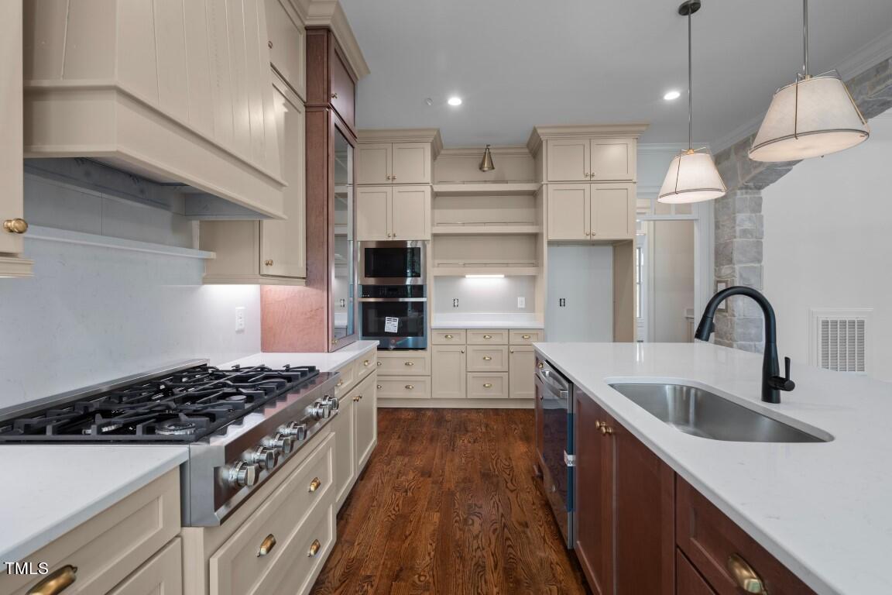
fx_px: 396
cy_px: 298
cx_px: 446
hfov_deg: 96.7
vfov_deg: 73.7
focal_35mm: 16
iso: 400
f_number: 8
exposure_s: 1/2
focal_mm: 16
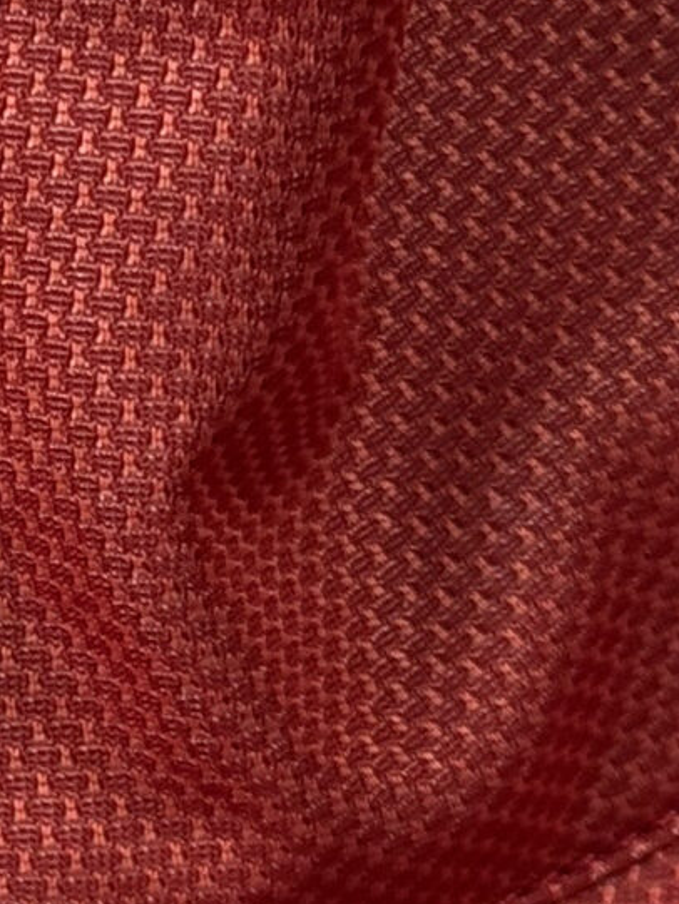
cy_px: 620
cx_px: -416
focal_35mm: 227
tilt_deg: -62.3
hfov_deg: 6.4
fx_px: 5935
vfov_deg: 8.7
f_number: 1.78
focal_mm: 6.76
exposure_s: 1/60
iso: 250
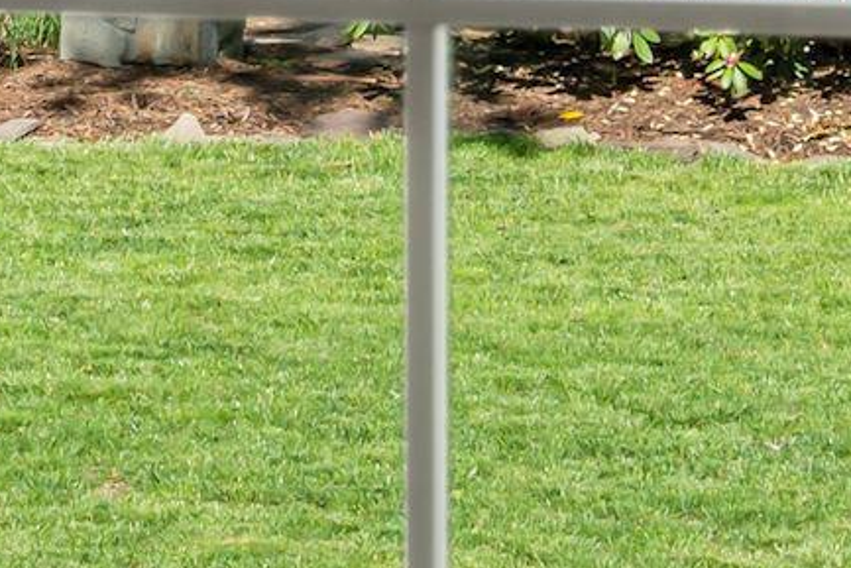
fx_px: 5675
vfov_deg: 5.6
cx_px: 208
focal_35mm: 240
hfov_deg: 8.6
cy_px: -432
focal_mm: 35
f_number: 8
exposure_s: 1/40
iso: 500
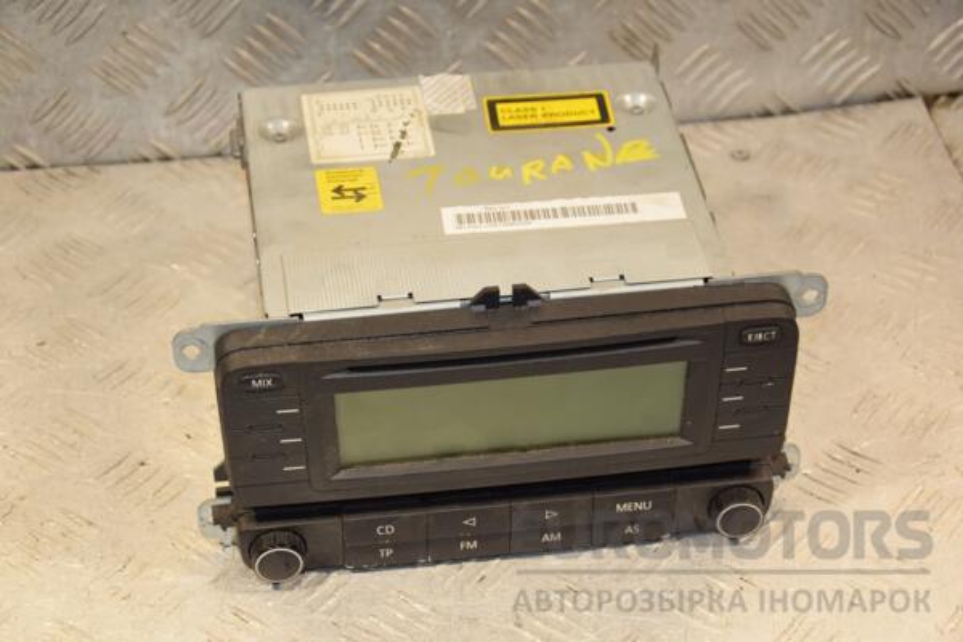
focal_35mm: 87
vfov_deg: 15.7
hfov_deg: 23.4
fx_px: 2327
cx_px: 482
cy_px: 321
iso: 800
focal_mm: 58
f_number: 5.3
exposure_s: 1/200
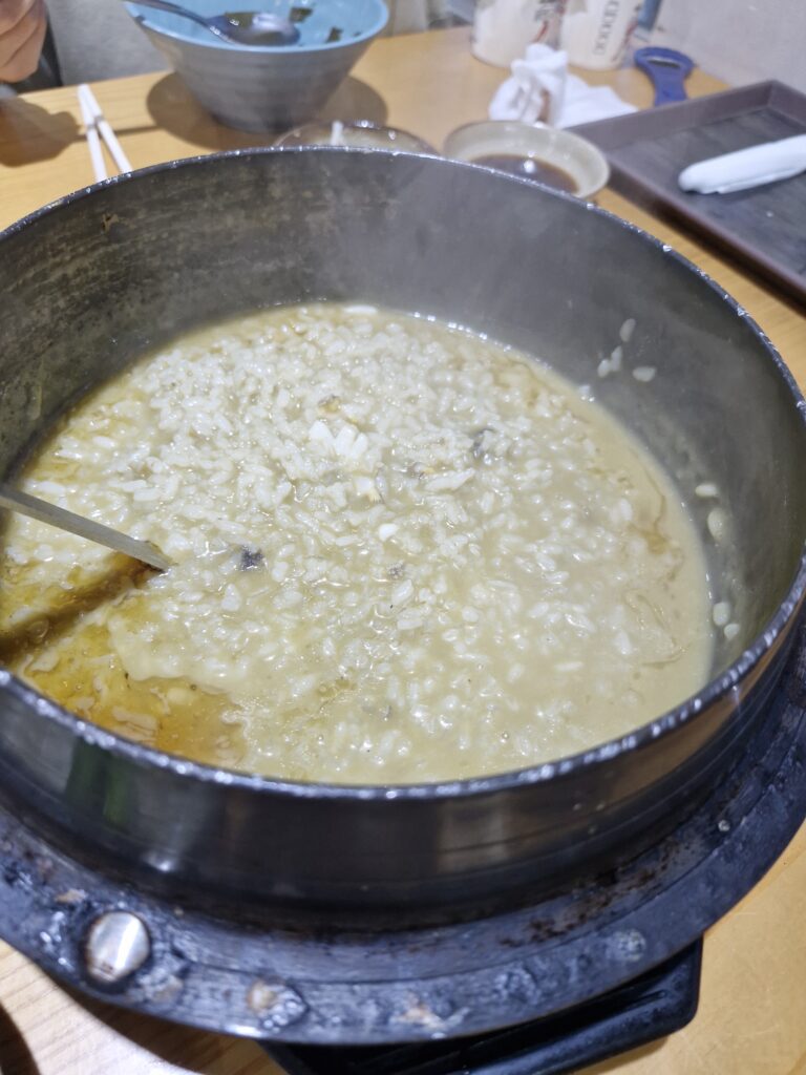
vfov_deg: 73.9
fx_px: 714
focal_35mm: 23
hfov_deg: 58.9
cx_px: 403
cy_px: 538
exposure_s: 1/120
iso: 50
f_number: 1.8
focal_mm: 5.54
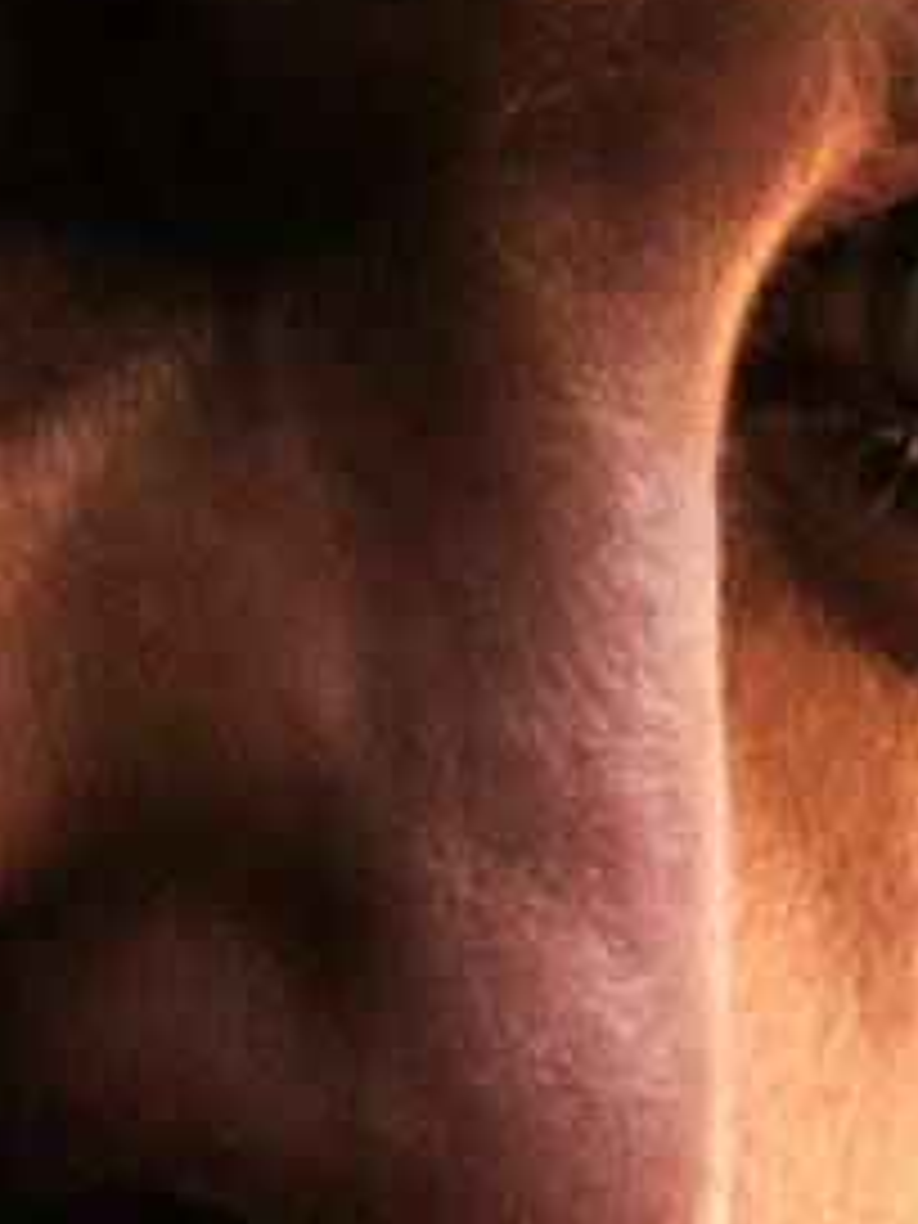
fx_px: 37163
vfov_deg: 1.9
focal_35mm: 1051
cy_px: -43
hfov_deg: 1.4
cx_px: 428
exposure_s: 1/160
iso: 3200
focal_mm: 77.3
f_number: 2.8
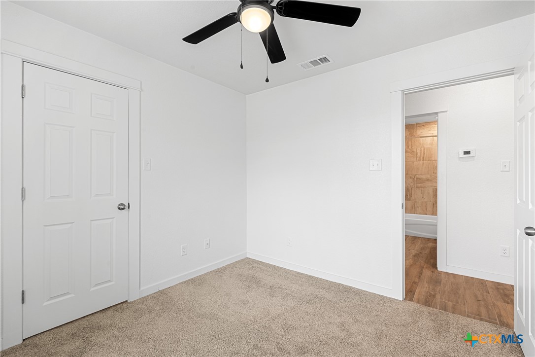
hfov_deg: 96.7
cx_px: 268
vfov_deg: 73.7
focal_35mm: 16
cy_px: 178
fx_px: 238
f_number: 10
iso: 250
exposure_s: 1/1.25
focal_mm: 16
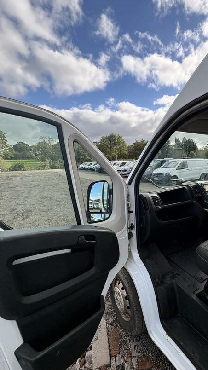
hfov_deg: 61.8
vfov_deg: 95.9
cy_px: 189
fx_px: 167
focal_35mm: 17
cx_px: 144
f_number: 2.2
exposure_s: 1/631
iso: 40
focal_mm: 2.22
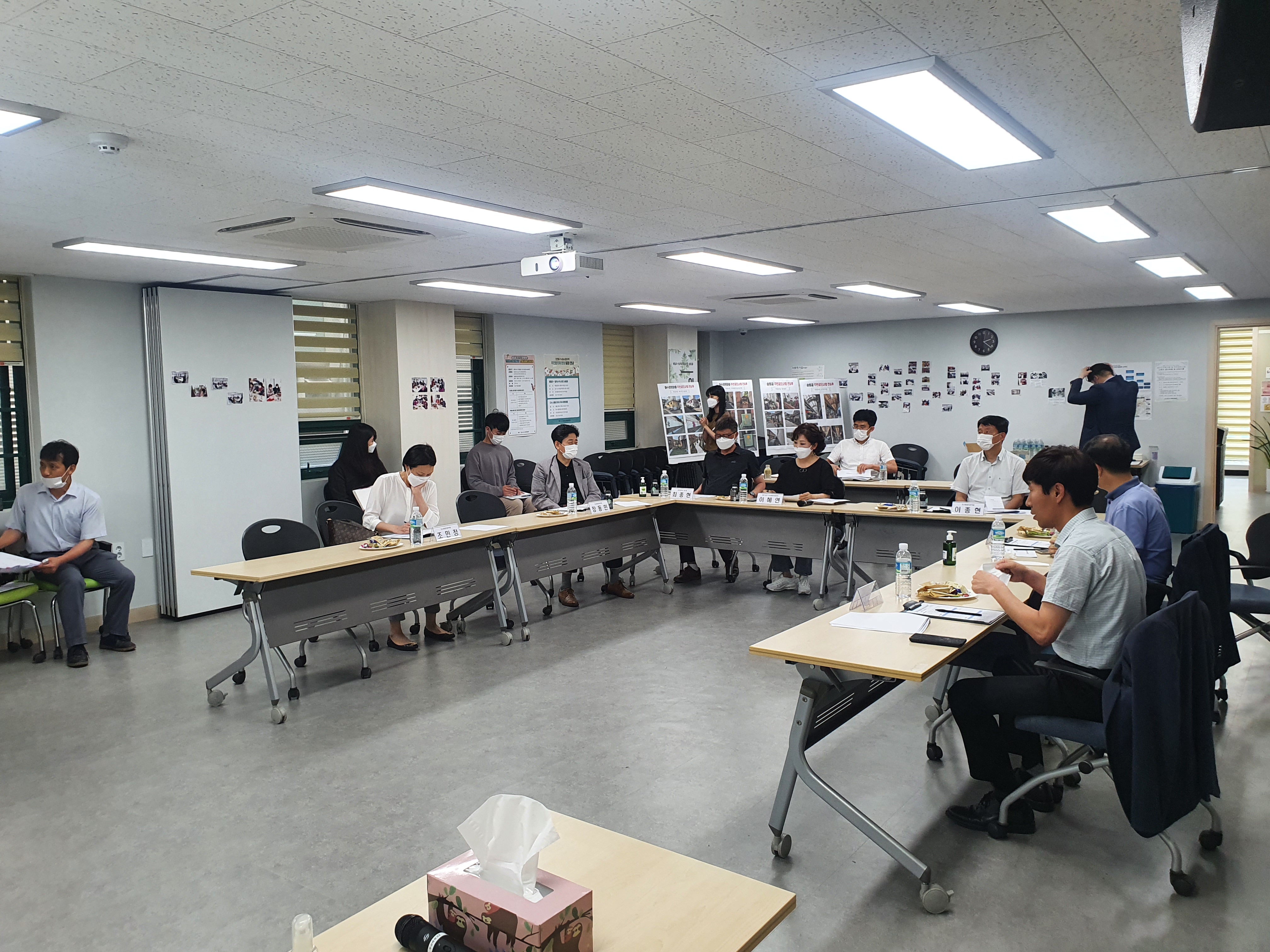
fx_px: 954
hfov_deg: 67.3
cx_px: 635
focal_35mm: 26
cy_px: 476
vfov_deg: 53.1
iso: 160
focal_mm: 4.32
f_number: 2.4
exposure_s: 1/120
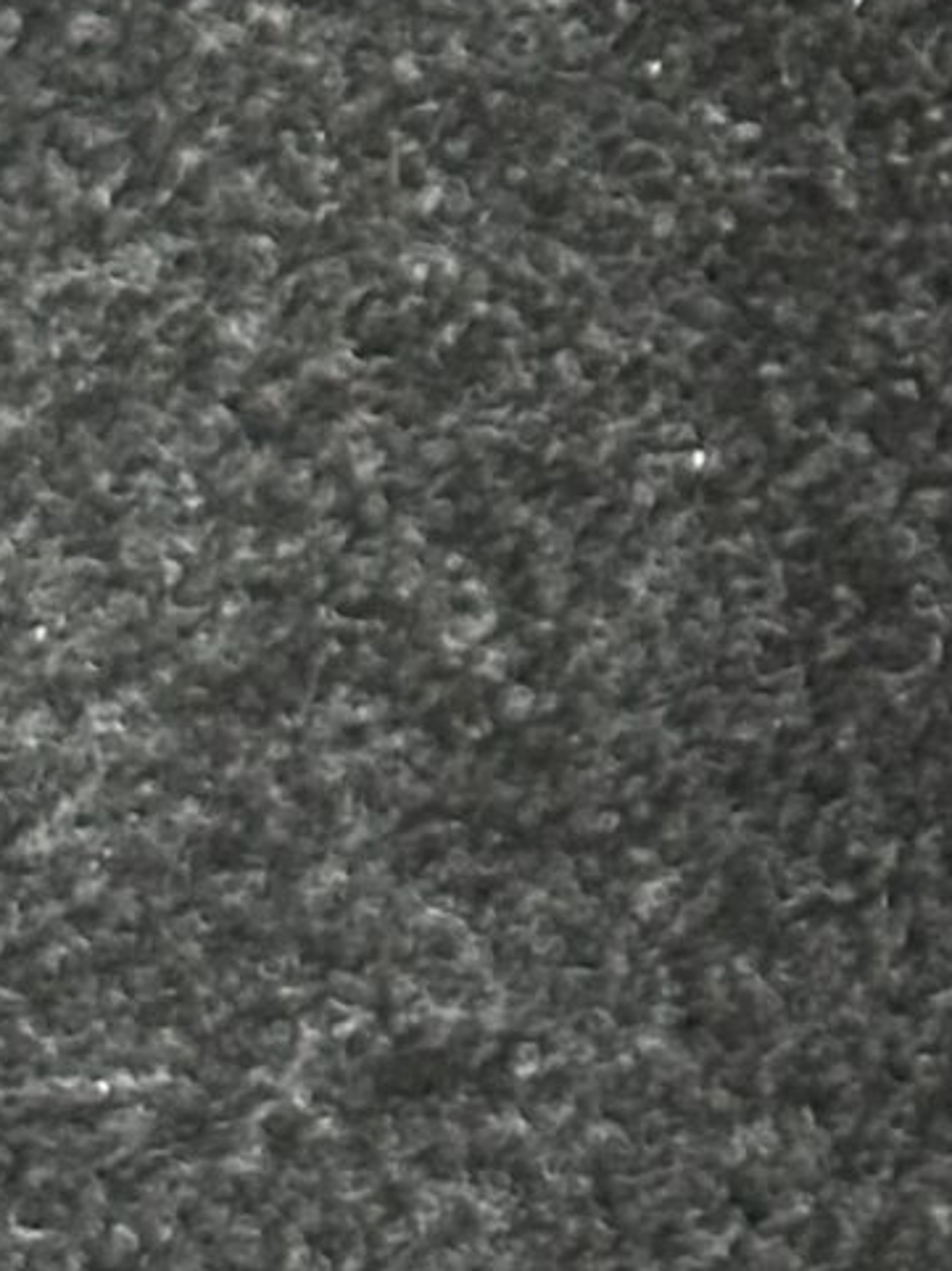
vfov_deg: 7.5
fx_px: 9359
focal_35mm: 255
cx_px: 2476
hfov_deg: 5.6
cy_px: -1002
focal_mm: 6.86
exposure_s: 1/25
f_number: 1.78
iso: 500
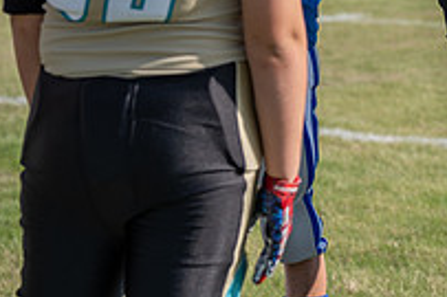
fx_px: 2481
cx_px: 489
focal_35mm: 200
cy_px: -87
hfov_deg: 10.2
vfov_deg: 6.8
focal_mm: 70
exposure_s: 1/1000
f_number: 3.5
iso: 80
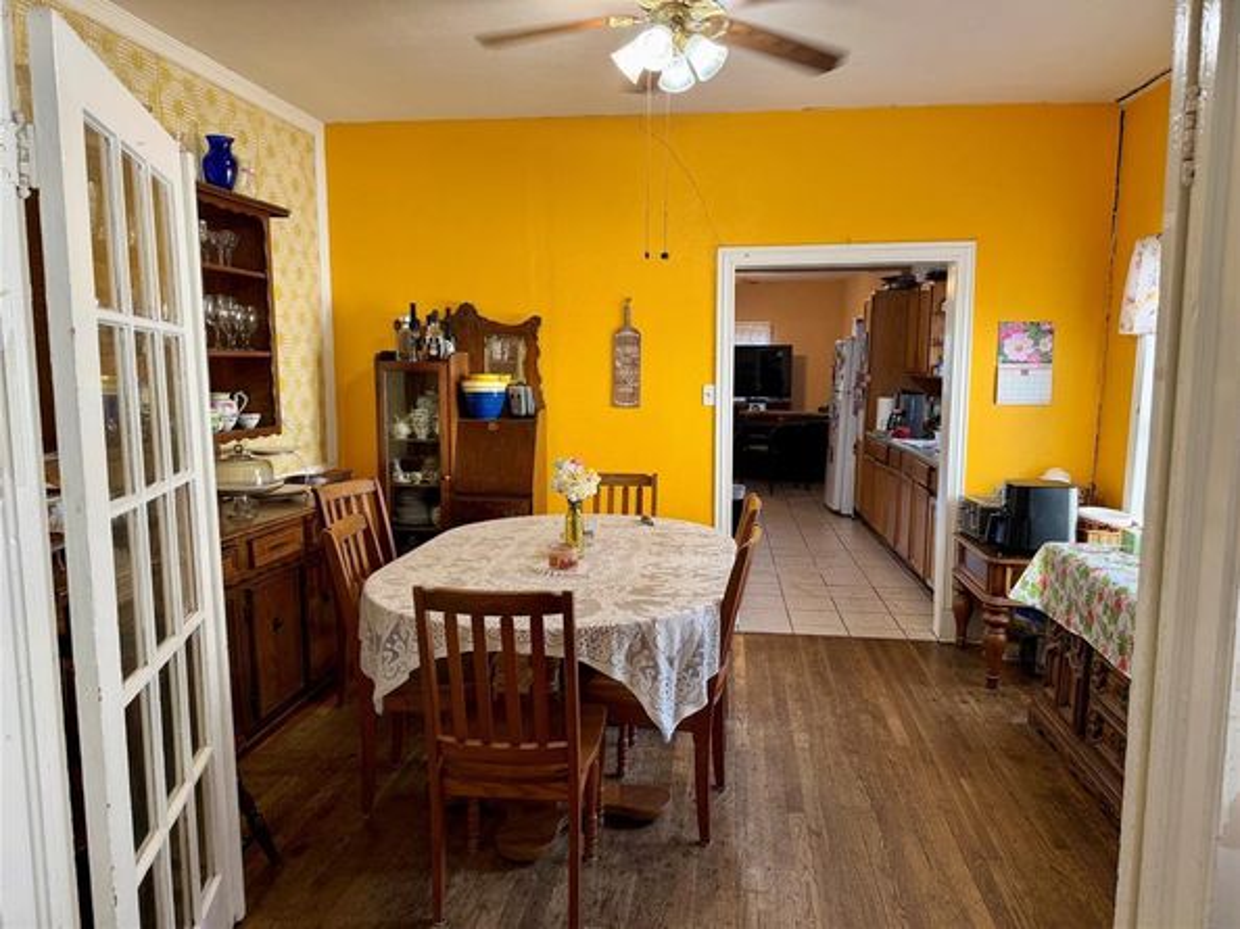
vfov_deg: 56.8
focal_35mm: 24
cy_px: 464
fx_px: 859
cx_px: 620
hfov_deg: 71.6
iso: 100
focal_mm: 6.76
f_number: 1.78
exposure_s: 1/60
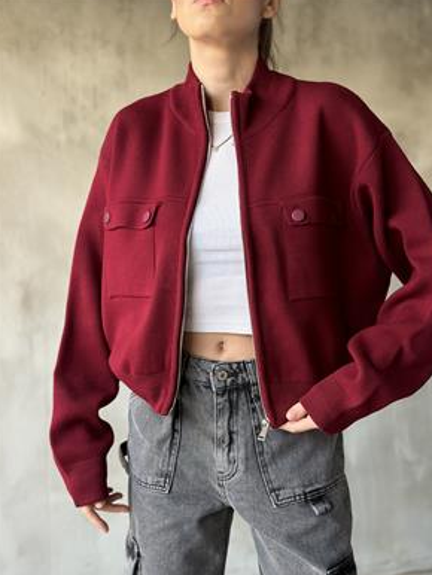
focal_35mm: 53
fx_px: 881
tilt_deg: -3.6
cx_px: 229
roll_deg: -0.3
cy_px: 310
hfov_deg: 27.5
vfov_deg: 36.1
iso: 320
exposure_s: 1/60
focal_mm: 6.86
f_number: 1.78
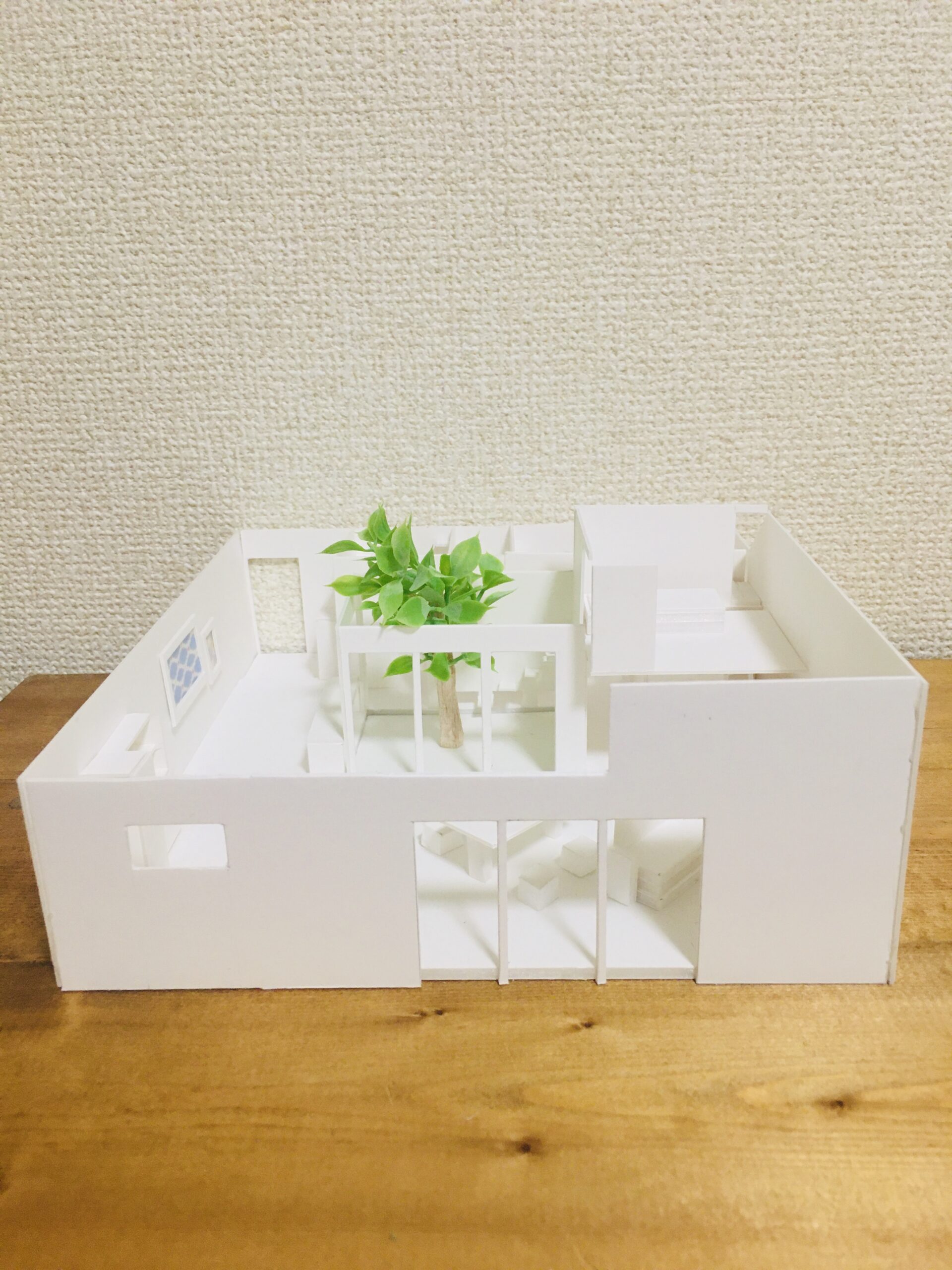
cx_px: 476
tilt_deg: -18.0
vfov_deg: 61.7
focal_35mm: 29
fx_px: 1063
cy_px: 635
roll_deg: +1.1
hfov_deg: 48.2
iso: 100
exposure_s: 1/30
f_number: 2.2
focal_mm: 4.15
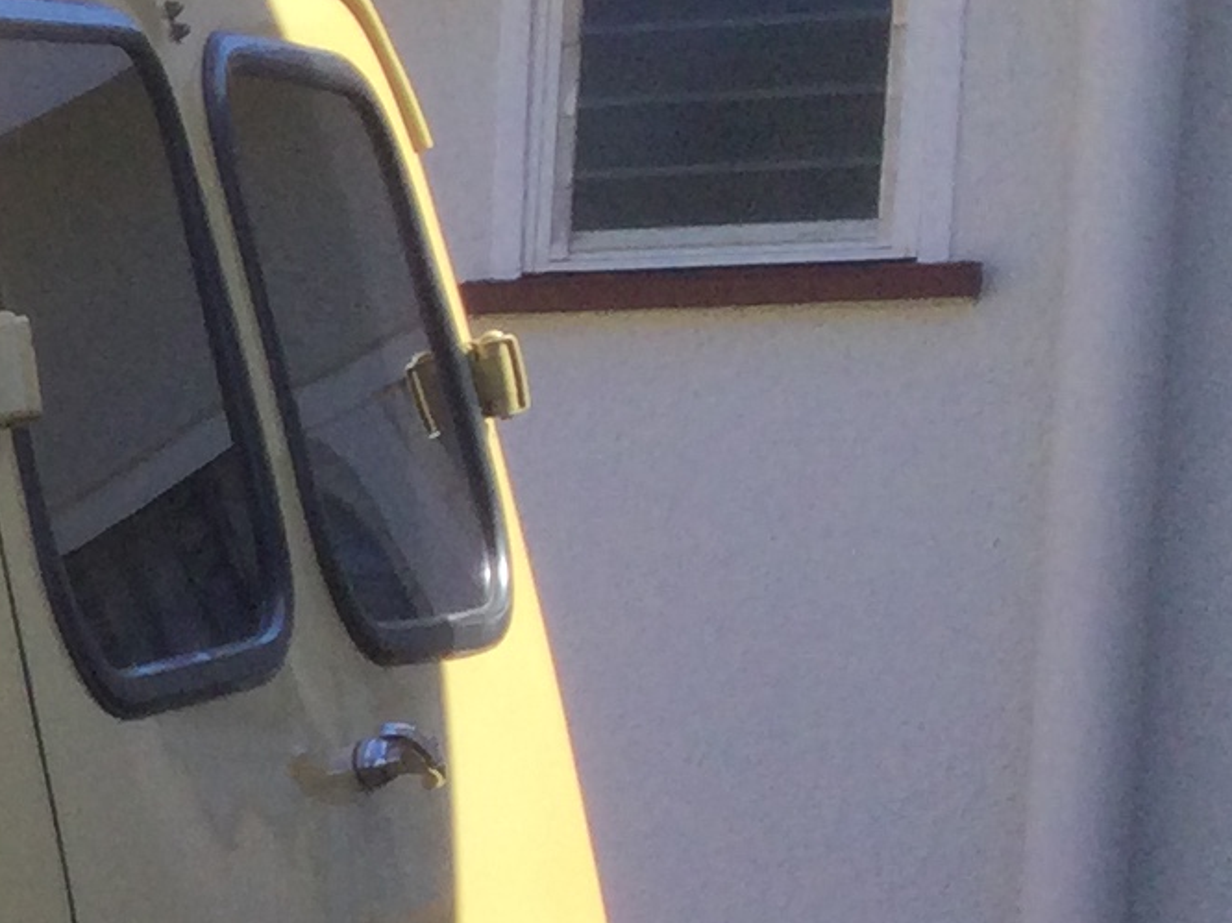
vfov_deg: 9.4
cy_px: 1443
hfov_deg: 10.9
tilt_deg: -9.6
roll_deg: +1.1
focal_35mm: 152
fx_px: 5408
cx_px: -1781
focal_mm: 3.3
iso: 25
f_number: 2.4
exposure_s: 1/506
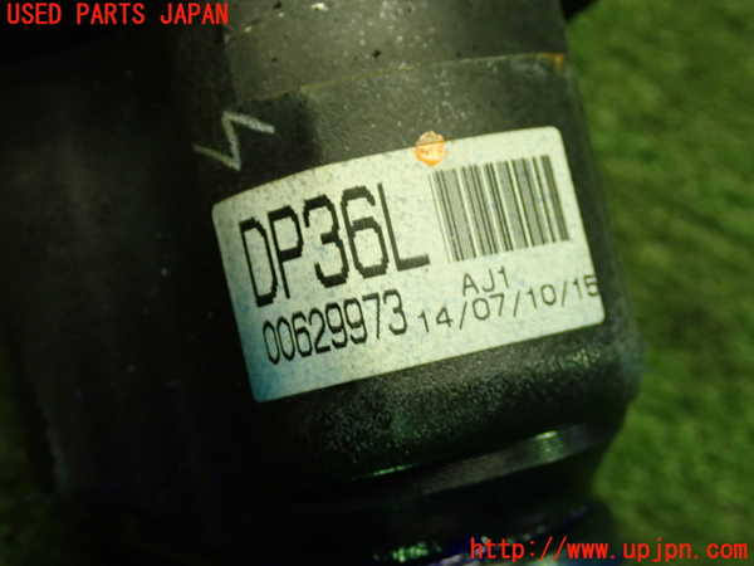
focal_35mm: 54
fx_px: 1176
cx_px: 377
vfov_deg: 27.0
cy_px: 283
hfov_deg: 35.5
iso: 500
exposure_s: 1/50
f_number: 3.3
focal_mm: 9.65
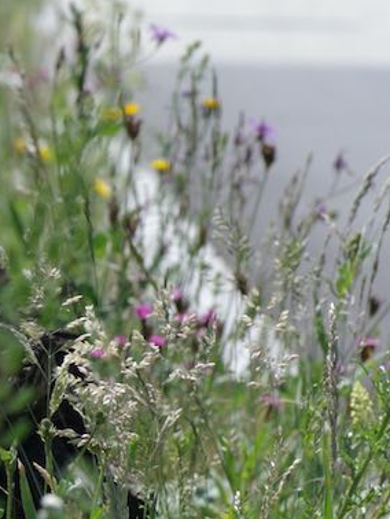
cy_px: 487
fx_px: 6857
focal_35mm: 457
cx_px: -402
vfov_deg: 4.3
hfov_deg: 3.2
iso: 400
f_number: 8
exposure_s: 1/800
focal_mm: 100
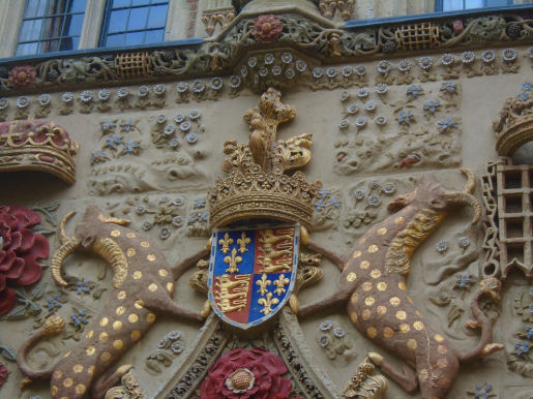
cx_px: 266
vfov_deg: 15.9
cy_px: 200
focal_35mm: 93
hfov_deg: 21.1
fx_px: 1432
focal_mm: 16.4
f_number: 5.1
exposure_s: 1/125
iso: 100
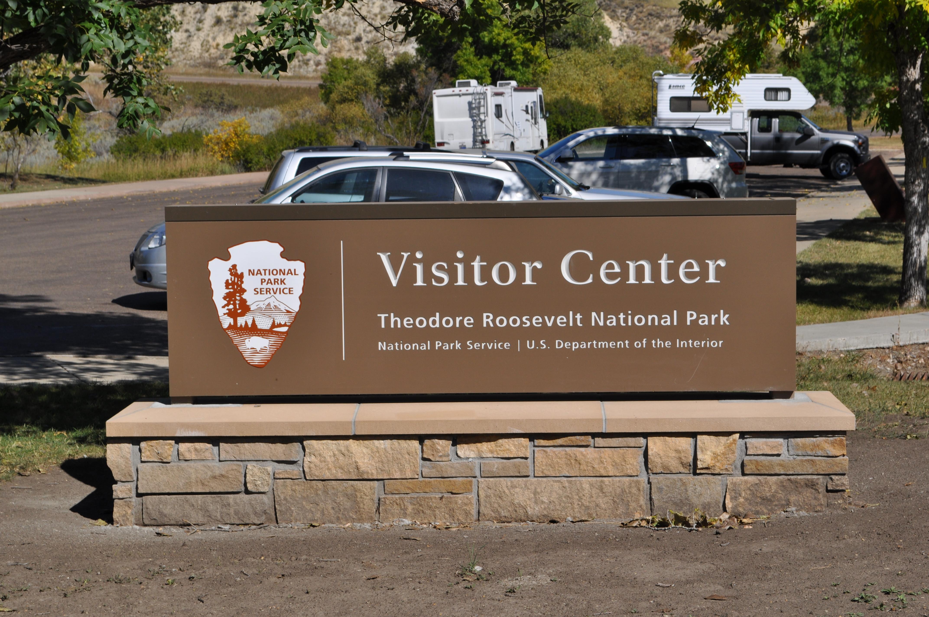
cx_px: 464
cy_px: 308
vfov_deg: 16.5
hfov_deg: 24.6
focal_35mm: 82
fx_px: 2126
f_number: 11
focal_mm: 55
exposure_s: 1/500
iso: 200
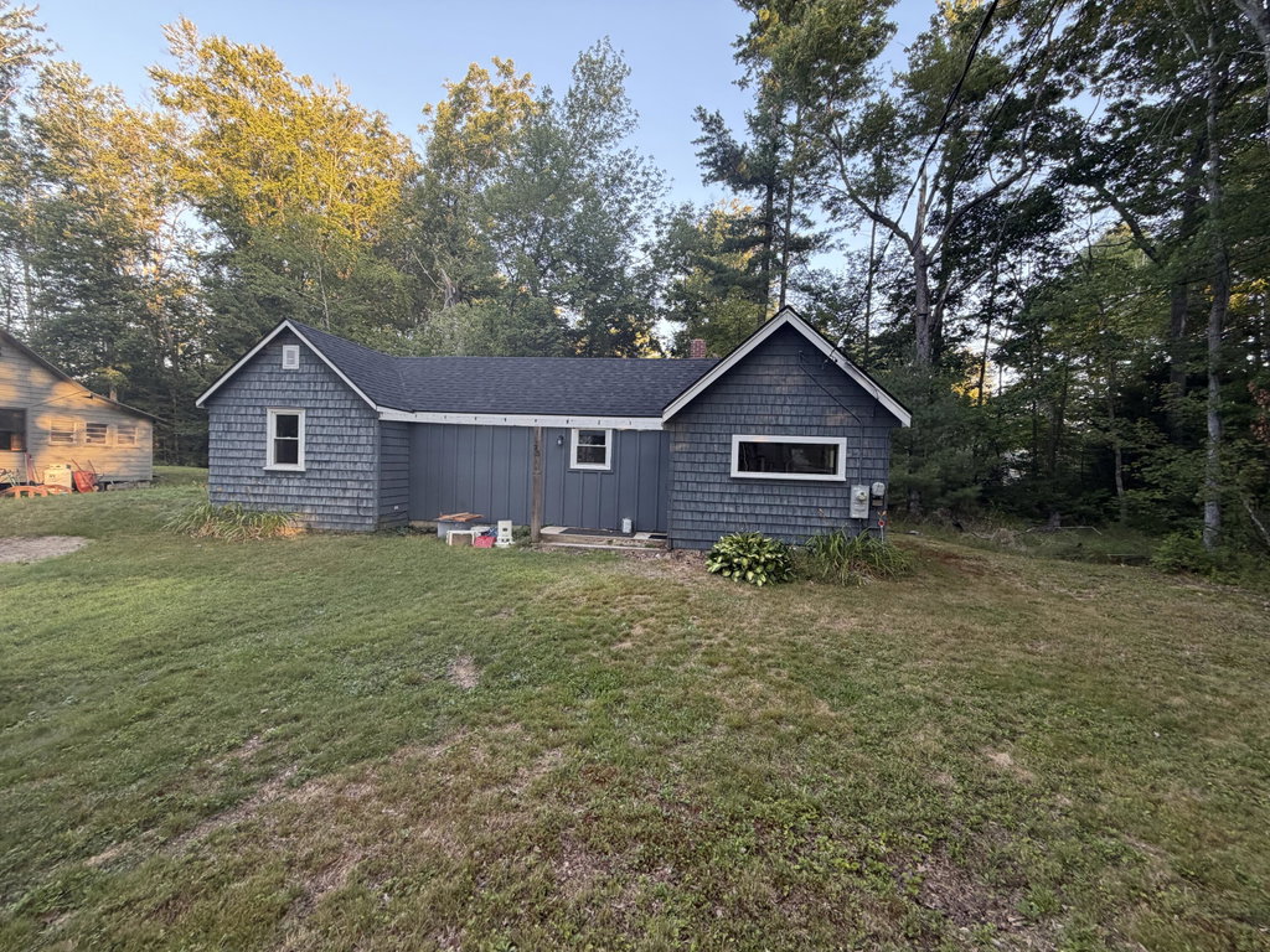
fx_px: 514
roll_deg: -1.5
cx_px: 635
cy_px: 476
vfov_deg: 85.7
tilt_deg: -1.3
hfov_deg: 102.1
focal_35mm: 14
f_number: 2.2
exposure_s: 1/121
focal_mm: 2.22
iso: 125
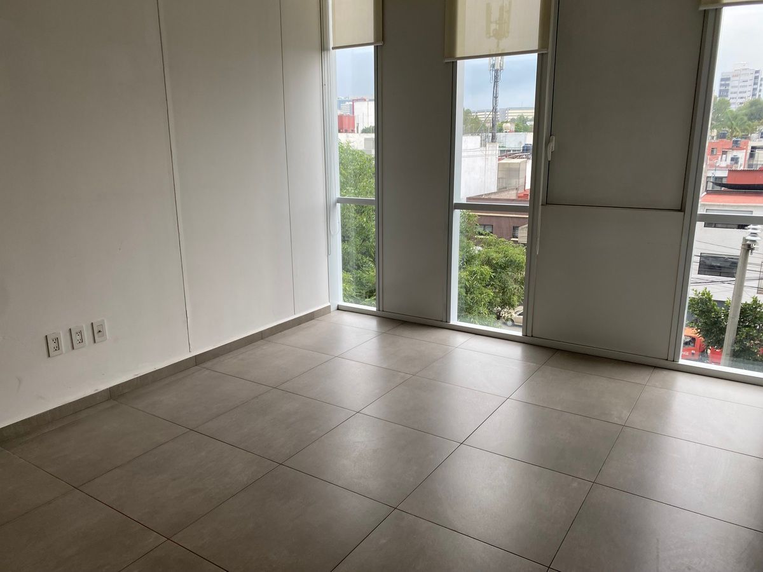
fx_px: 573
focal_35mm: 26
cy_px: 286
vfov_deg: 53.1
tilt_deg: -15.8
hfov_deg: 67.3
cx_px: 382
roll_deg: +0.4
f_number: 1.8
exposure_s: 1/122
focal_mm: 4.25
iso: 32
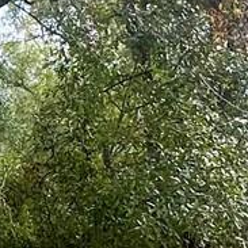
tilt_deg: +5.3
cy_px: 129
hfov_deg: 14.2
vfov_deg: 16.1
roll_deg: +2.8
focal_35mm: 108
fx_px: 875
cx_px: -207
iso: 40
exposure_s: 1/166
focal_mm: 2.22
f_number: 2.2
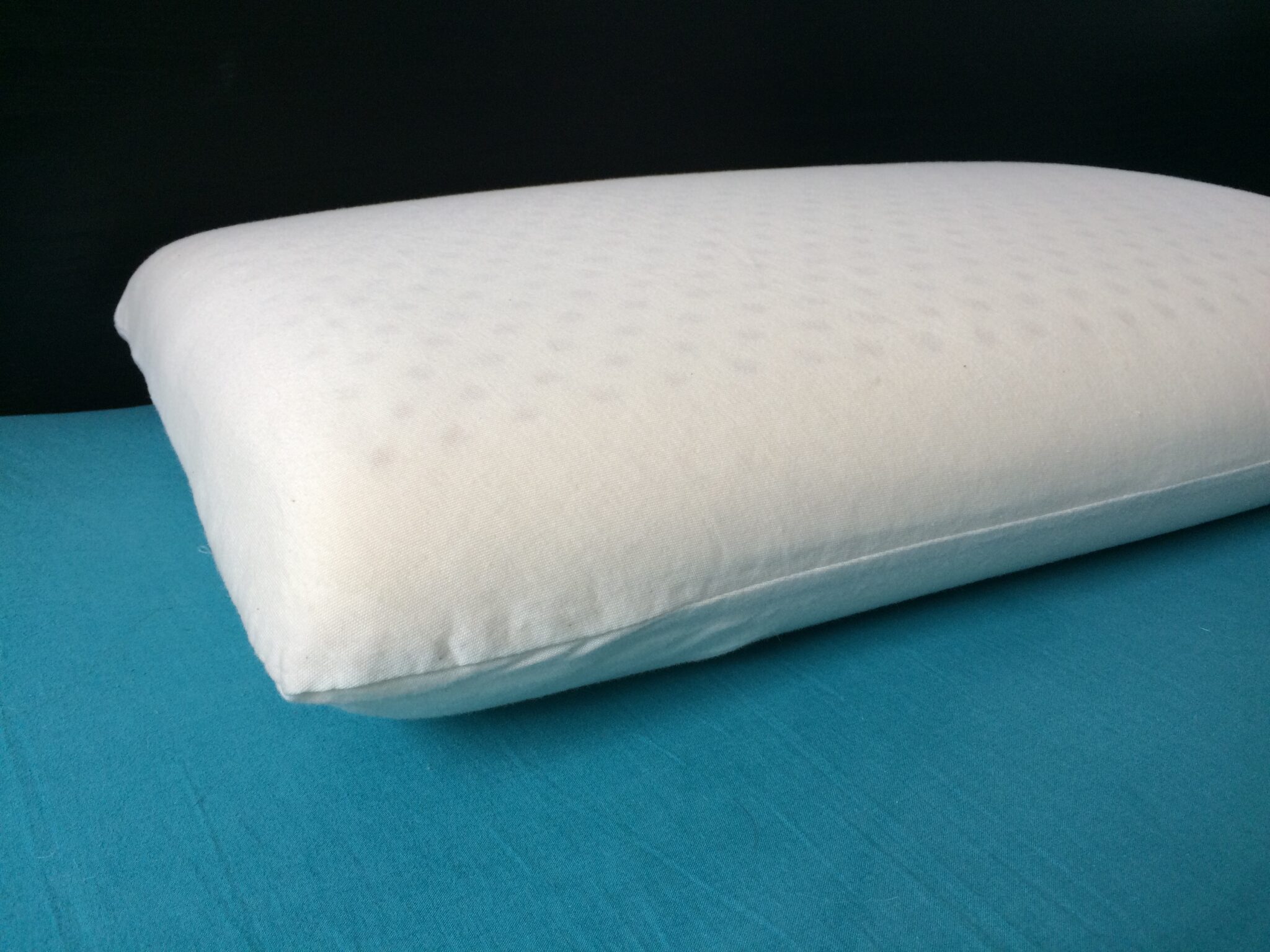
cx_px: 635
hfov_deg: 61.7
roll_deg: +2.9
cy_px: 476
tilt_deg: -22.2
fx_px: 1064
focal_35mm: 29
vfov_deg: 48.2
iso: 64
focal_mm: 4.15
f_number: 2.2
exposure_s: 1/100
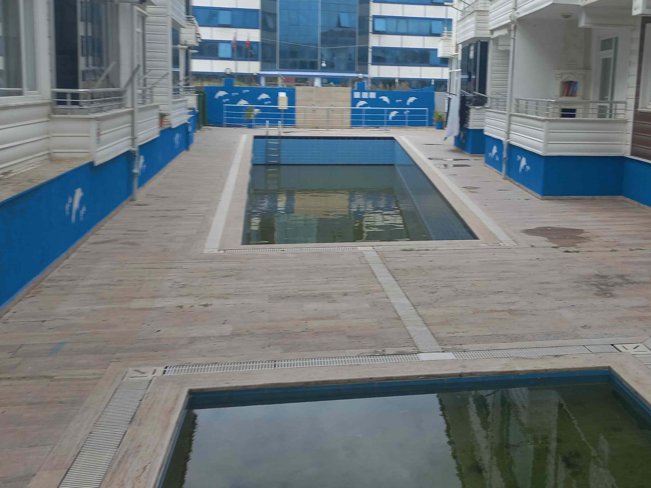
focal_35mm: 42
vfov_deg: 34.3
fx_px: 790
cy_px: 211
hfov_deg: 44.1
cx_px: 435
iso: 25
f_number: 1.8
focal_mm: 4.6
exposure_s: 1/224
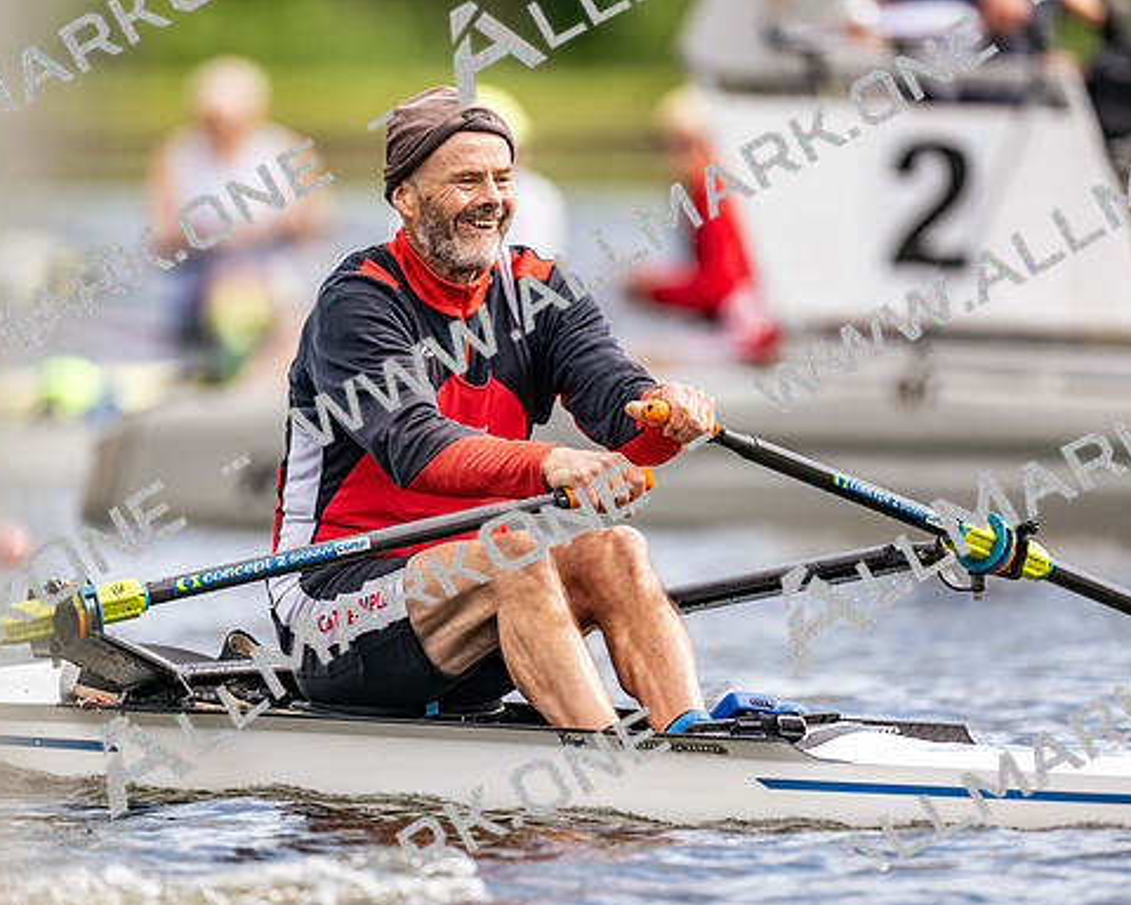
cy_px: 454
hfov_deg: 2.8
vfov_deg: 2.3
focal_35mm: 681
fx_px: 22795
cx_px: 580
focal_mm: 600
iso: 320
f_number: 4
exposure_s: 1/2500
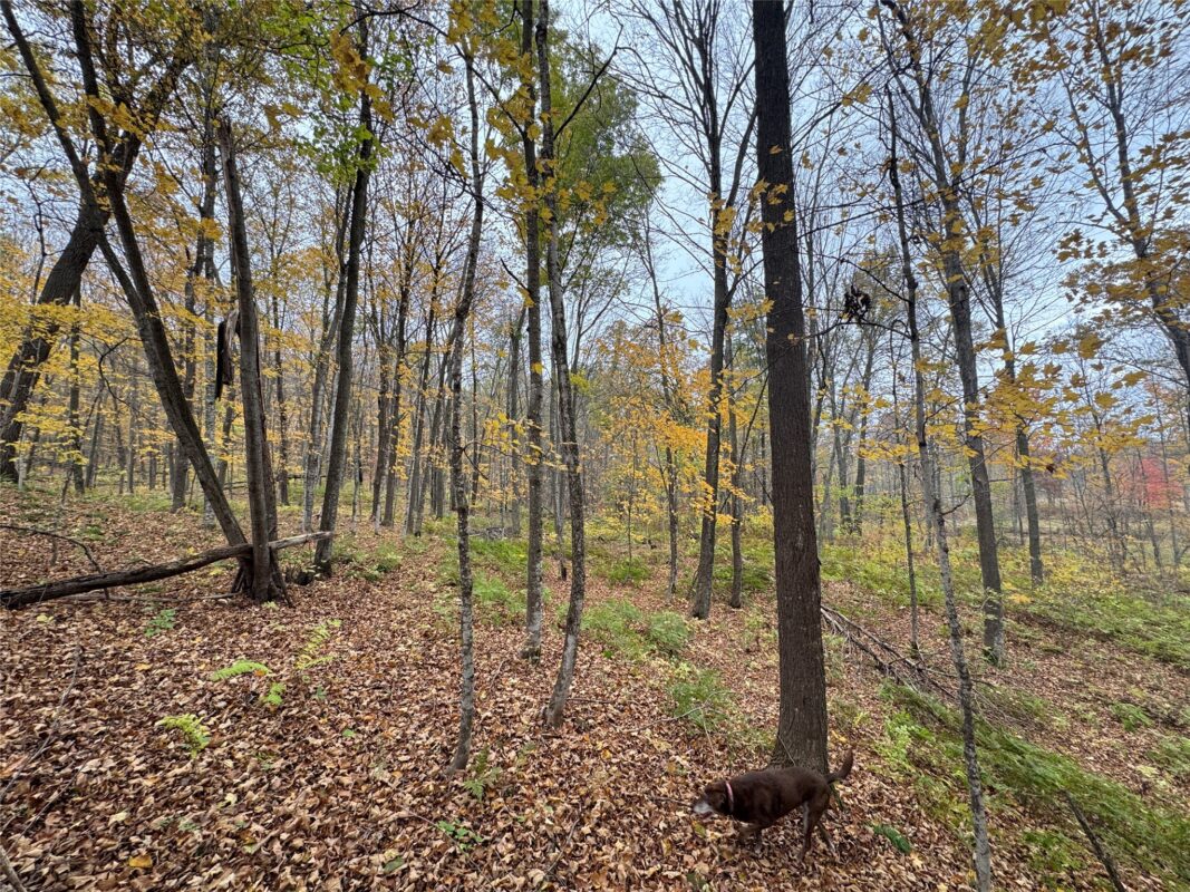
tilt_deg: +1.9
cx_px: 595
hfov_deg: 102.1
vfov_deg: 85.7
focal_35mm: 14
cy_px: 446
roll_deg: +0.7
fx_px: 481
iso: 40
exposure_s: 1/103
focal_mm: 2.22
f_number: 2.2
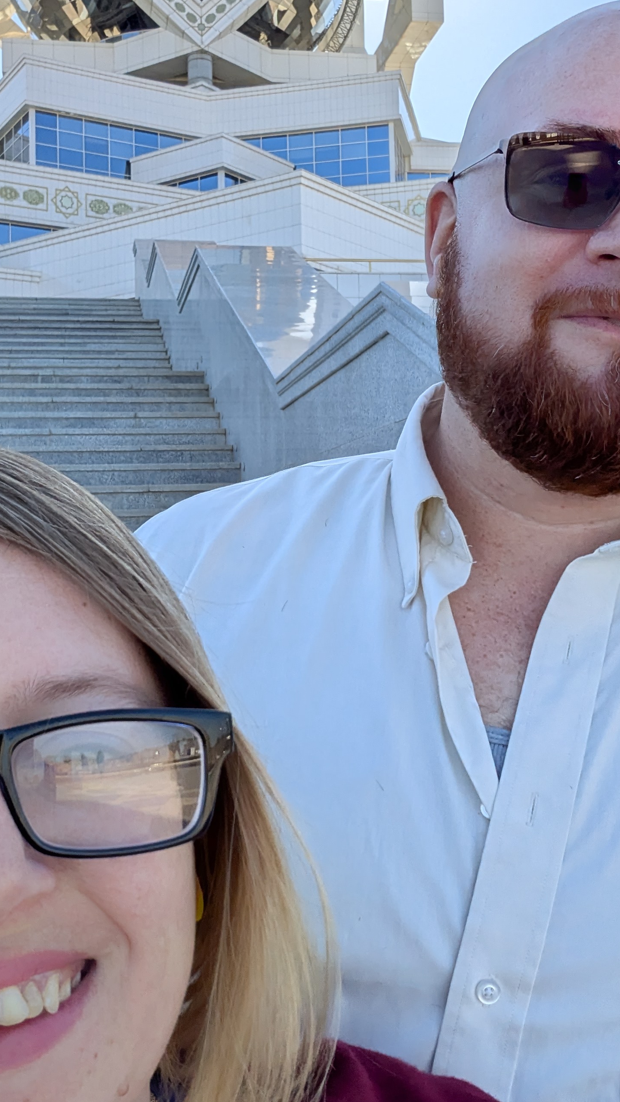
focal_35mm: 36
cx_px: 288
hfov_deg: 32.8
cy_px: 515
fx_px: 1052
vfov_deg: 55.2
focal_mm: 2.74
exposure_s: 1/1445
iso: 45
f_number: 2.2
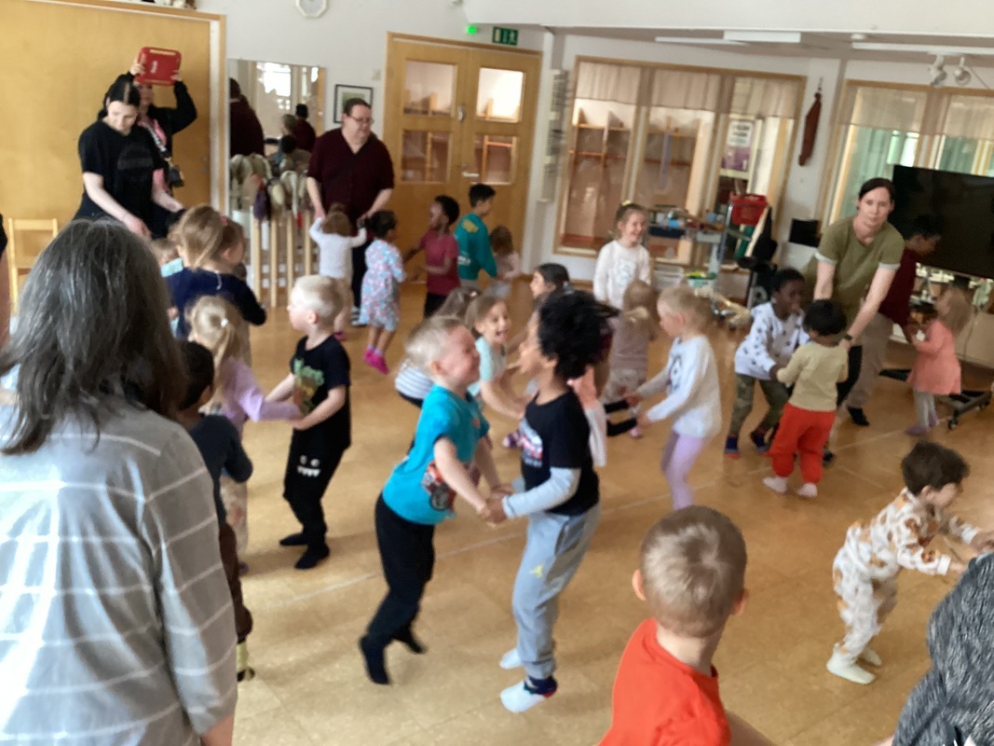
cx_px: 497
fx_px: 890
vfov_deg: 45.4
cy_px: 373
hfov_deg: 58.4
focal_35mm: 31
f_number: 2.4
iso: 250
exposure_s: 1/50
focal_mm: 3.3
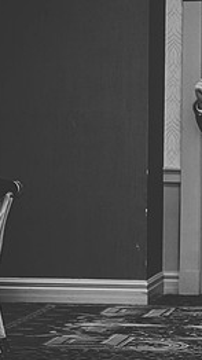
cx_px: 367
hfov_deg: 5.0
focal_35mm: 237
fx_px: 2261
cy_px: 189
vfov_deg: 9.1
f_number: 2.8
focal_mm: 102
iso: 800
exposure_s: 1/60
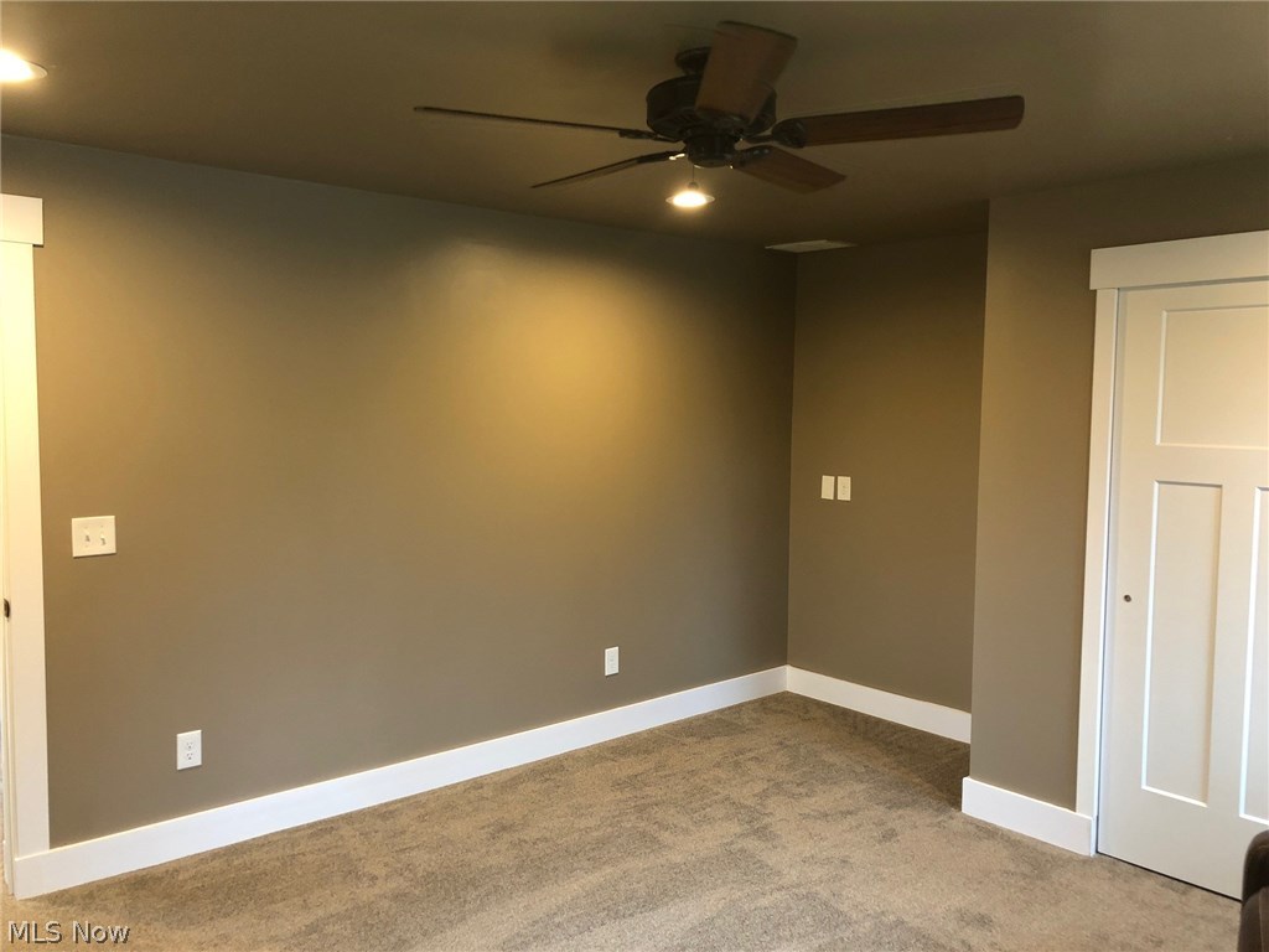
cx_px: 634
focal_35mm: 28
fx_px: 1026
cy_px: 476
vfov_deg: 49.7
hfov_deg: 63.4
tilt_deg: -4.9
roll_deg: -0.2
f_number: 1.8
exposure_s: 1/15
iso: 80
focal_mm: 4
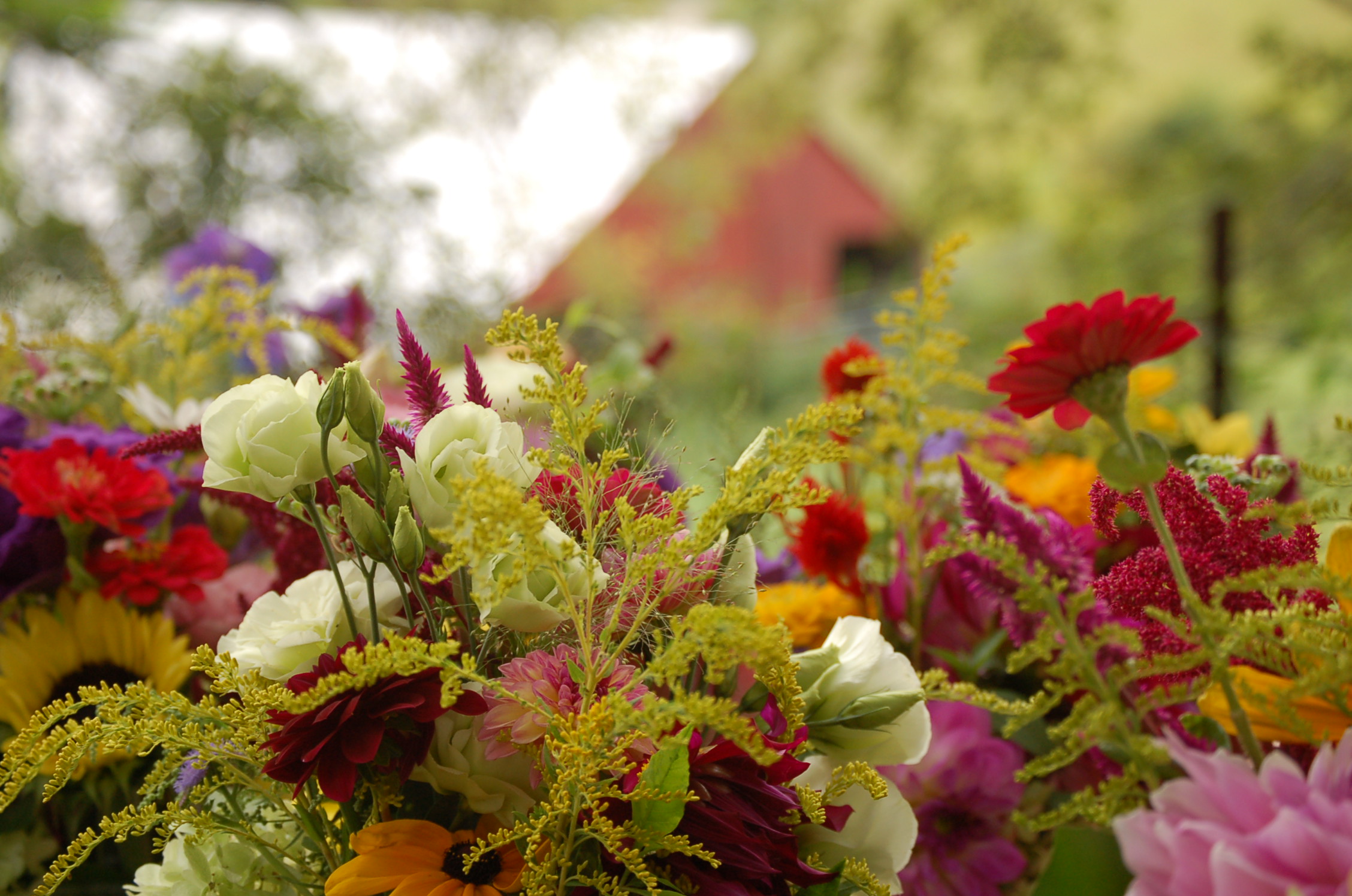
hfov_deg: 24.7
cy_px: 448
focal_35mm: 82
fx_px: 3093
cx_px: 676
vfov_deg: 16.5
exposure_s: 1/100
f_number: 4.5
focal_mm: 55
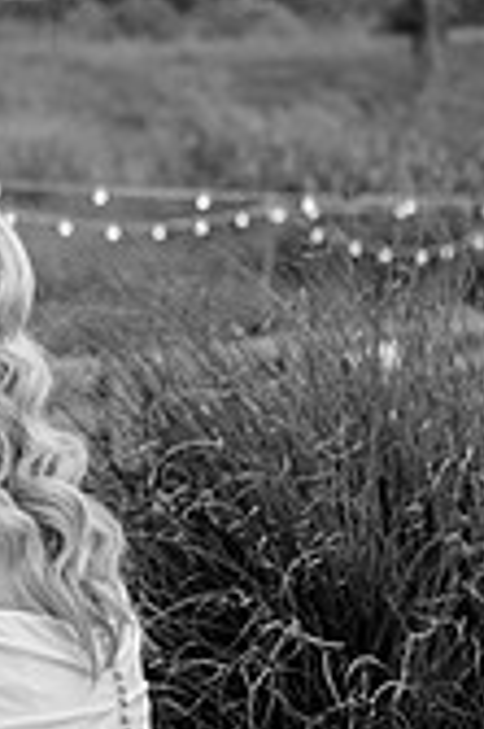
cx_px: -109
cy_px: 406
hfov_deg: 9.6
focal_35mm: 140
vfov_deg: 14.7
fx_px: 2829
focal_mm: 35
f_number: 1.8
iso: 1000
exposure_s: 1/3200
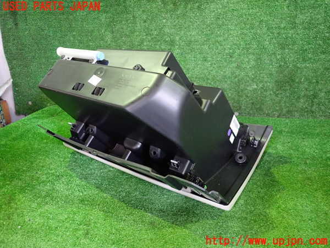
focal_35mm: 25
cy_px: 124
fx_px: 238
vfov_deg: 54.9
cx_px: 165
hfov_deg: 69.4
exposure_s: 1/30
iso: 800
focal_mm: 4.5
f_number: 2
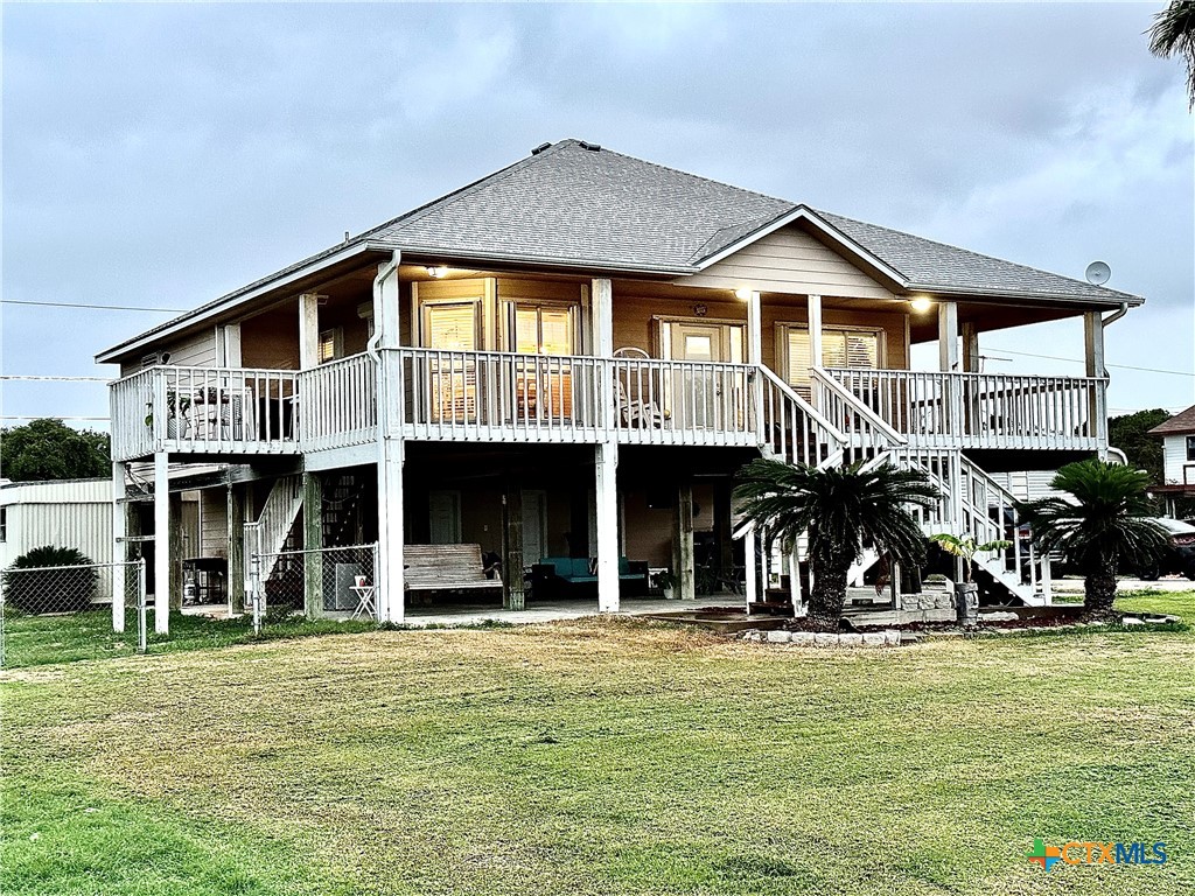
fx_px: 1657
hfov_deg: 39.7
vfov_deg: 30.3
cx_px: 598
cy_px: 448
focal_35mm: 48
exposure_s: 1/40
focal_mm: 6.86
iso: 320
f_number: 1.78
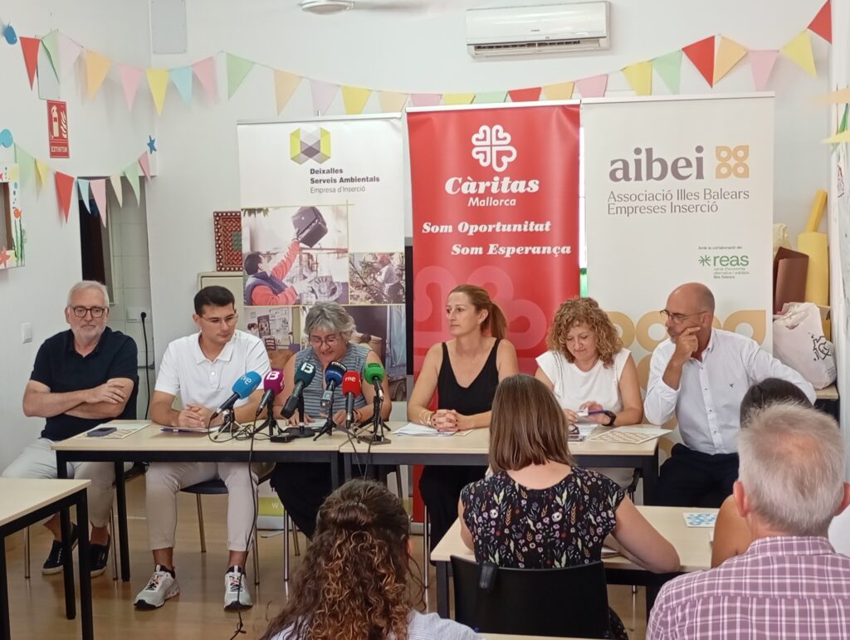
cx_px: 425
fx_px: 1402
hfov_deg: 33.7
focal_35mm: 57
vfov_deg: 25.7
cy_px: 320
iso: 655
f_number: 1.8
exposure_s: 1/33.3
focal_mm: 4.27
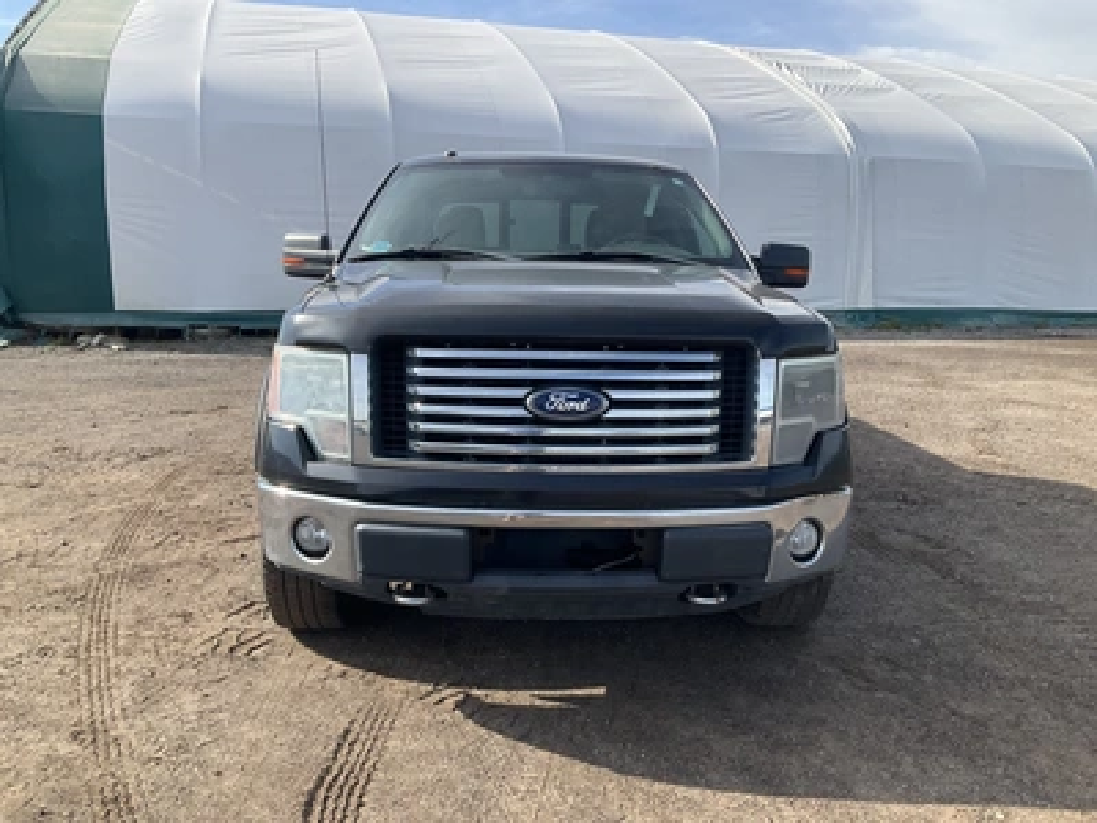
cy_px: 412
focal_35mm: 29
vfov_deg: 48.2
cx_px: 548
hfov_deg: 61.7
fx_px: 919
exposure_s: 1/1015
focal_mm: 3
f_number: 1.8
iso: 25
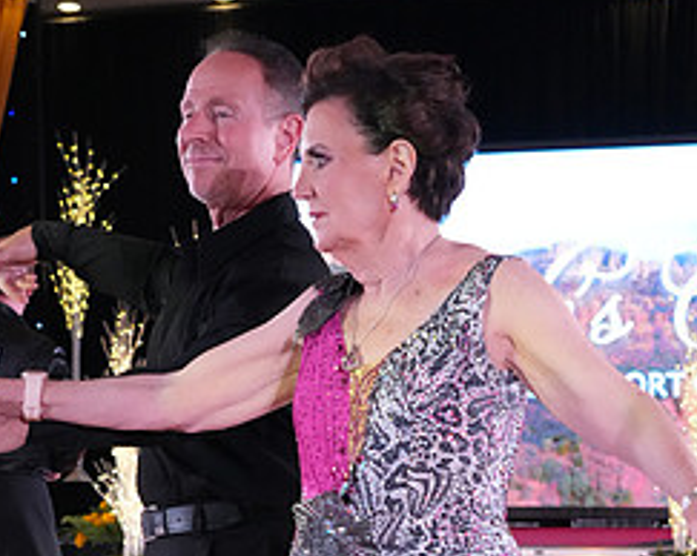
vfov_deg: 12.4
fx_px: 2494
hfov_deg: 15.9
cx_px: 357
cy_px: 702
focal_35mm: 121
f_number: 5.6
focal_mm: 54
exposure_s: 1/400
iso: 8000
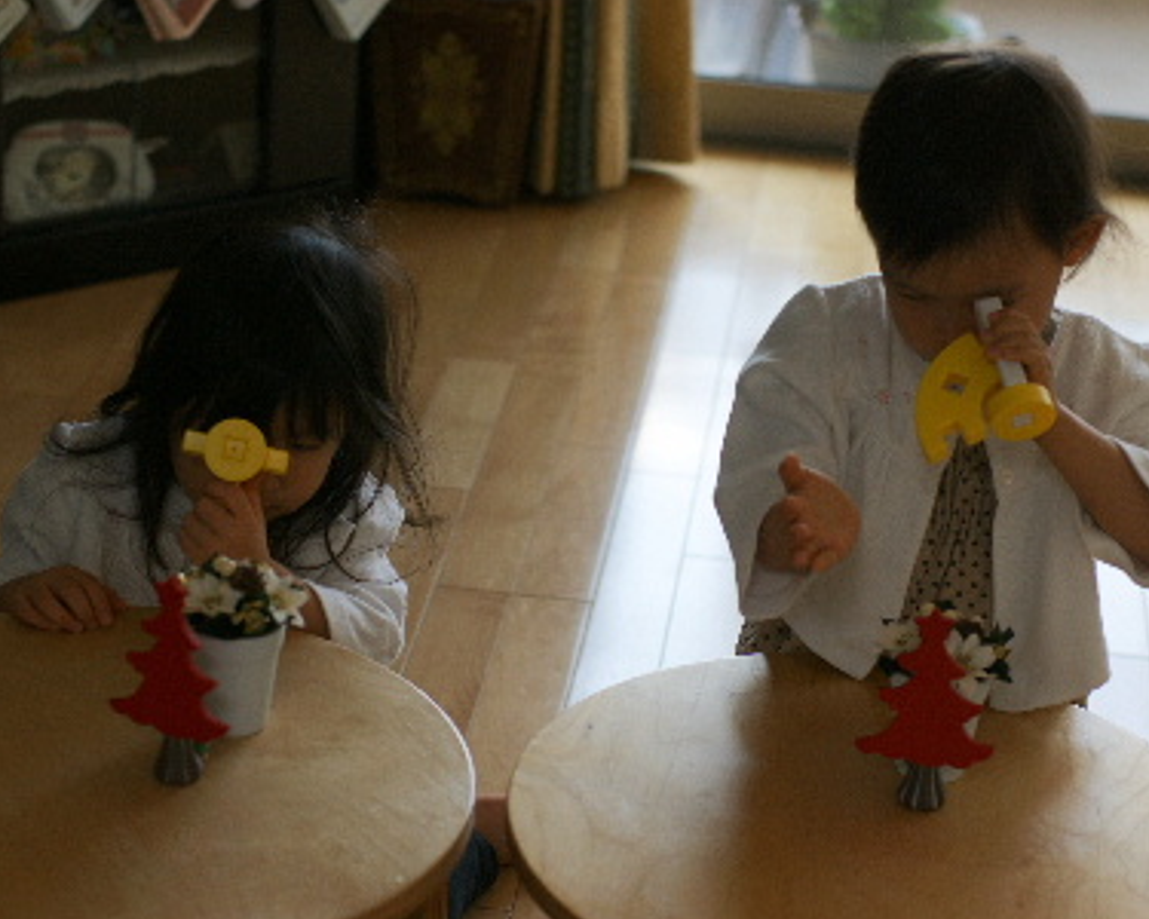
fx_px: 2925
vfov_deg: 17.9
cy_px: 461
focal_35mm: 86
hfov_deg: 22.2
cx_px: 541
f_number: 2.5
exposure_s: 1/160
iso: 100
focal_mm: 50
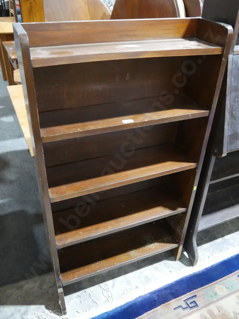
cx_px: 120
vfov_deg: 56.8
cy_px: 160
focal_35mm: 32
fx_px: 294
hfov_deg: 44.2
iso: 2500
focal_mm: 16
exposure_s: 1/60
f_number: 3.6
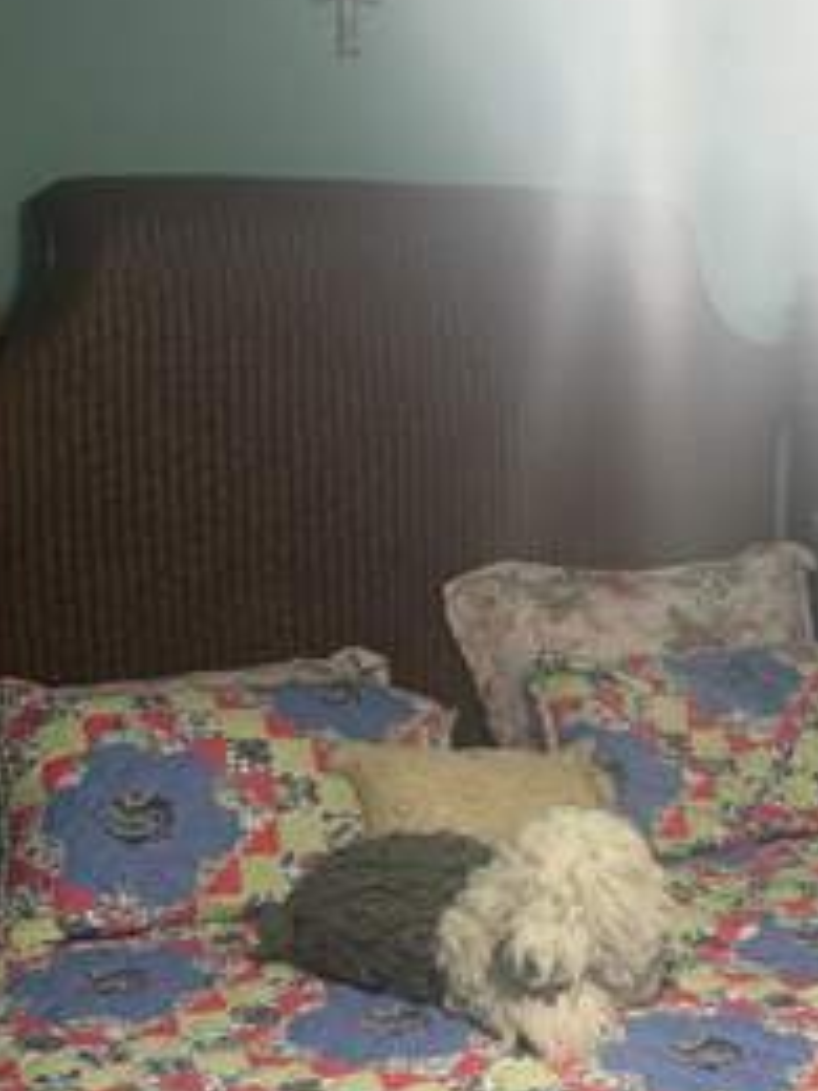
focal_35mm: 59
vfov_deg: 32.7
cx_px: 898
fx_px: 1859
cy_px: 604
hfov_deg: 23.3
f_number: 1.78
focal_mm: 6.76
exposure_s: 1/60
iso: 320
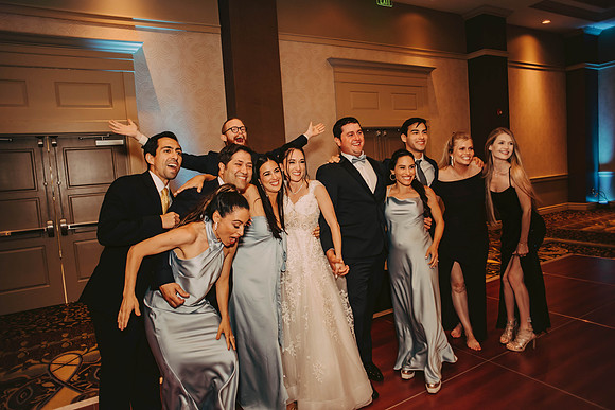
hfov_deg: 73.7
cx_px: 308
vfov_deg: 53.2
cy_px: 205
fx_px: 410
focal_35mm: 24
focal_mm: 24
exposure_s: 1/125
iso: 800
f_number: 2.8
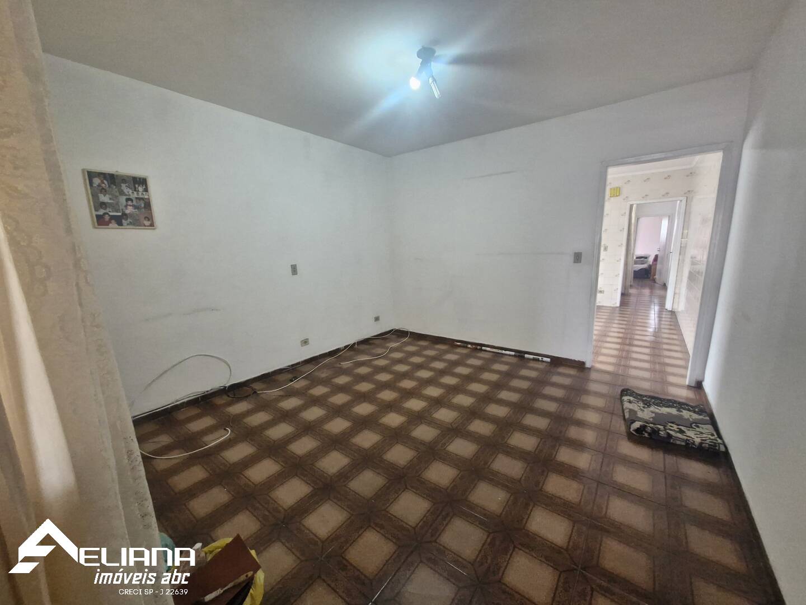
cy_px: 302
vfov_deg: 89.9
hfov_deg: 106.2
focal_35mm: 13
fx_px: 303
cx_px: 403
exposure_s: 1/60
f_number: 2.2
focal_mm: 1.74
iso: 320
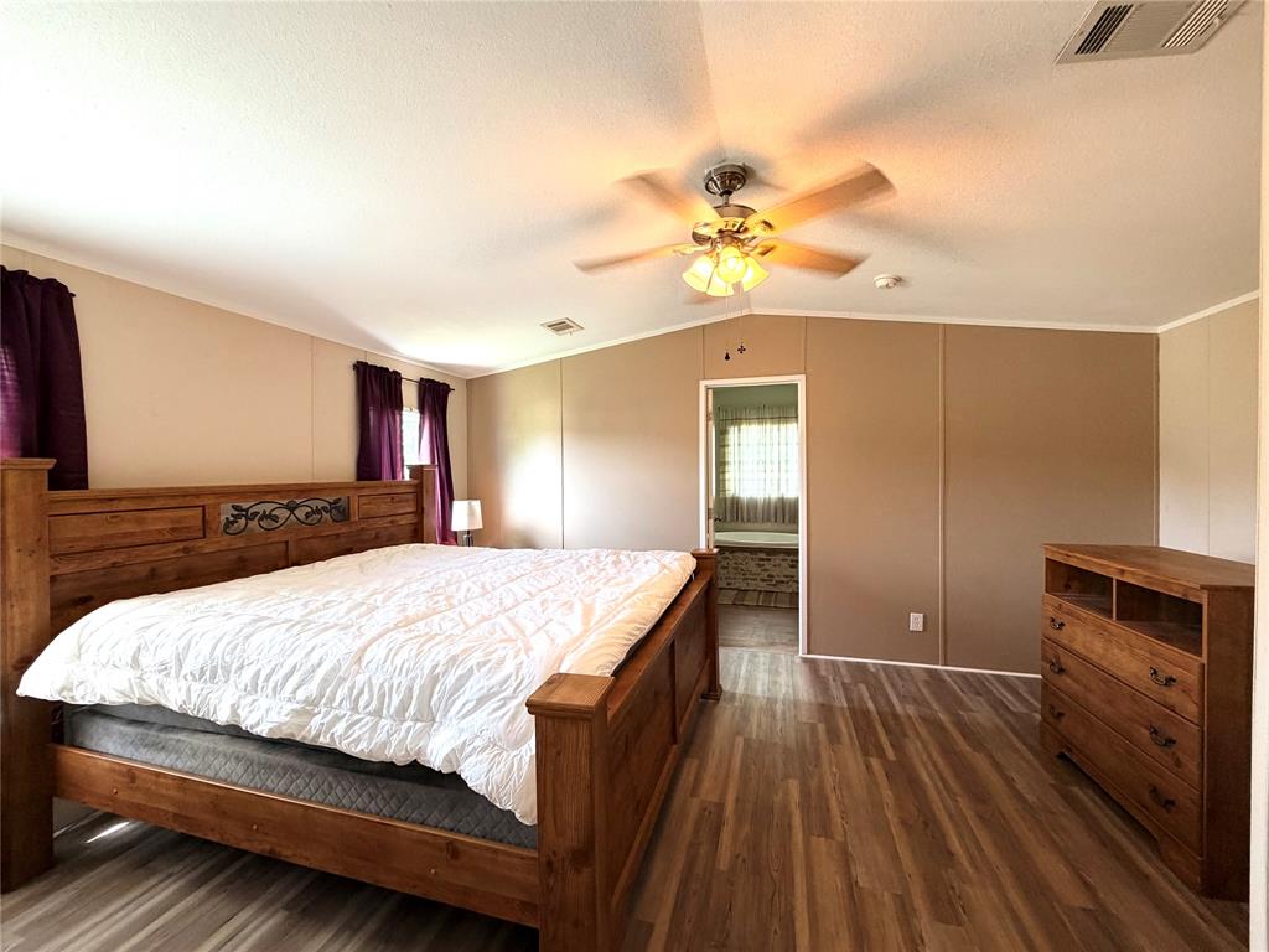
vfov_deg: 85.7
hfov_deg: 102.1
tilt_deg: -0.2
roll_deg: +0.8
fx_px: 513
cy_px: 476
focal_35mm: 14
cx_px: 634
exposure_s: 1/60
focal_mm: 2.22
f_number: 2.2
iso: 200
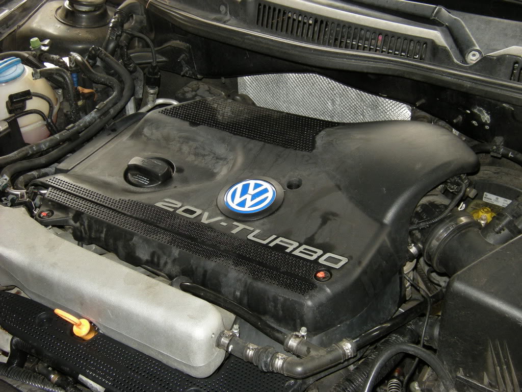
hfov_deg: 36.8
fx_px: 784
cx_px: 261
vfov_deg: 28.0
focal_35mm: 52
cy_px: 196
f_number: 3.8
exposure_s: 1/30
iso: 146
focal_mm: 8.8
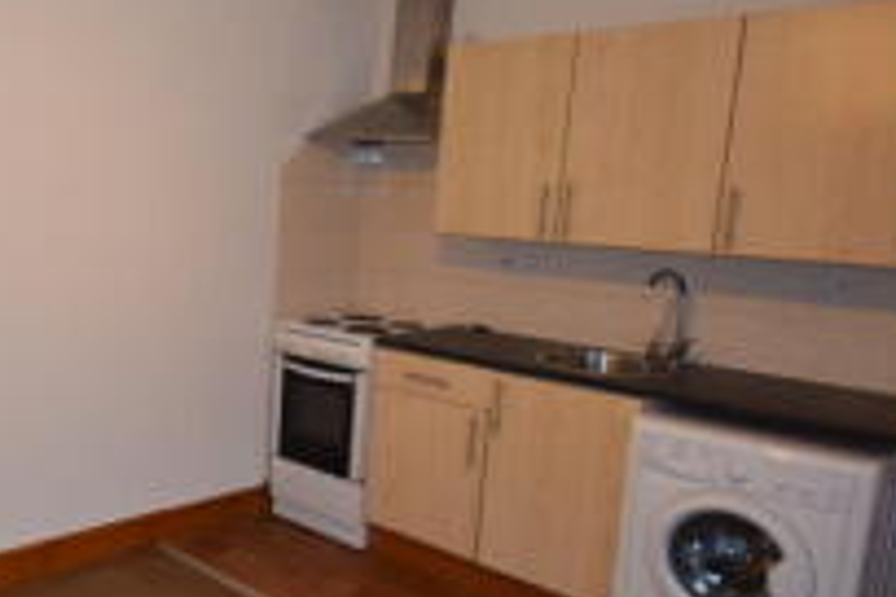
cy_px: 331
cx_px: 105
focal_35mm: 35
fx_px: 871
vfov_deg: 37.8
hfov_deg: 49.1
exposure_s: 1/100
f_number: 5
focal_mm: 10
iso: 800
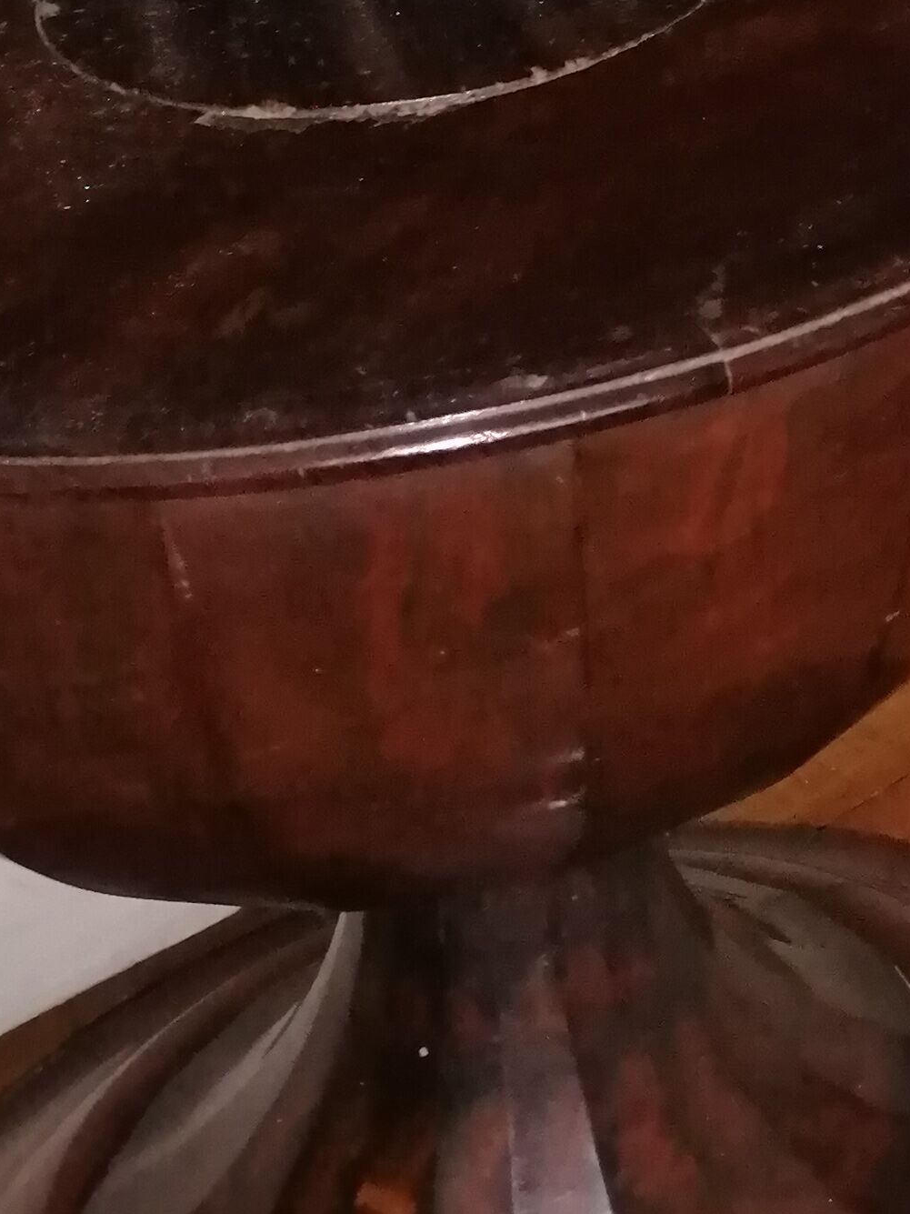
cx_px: 1342
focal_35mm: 81
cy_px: -400
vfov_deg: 21.6
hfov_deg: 16.6
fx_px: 2840
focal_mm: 3.62
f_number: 1.8
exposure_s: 1/33.3
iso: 320
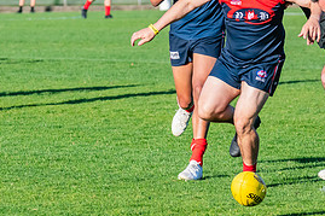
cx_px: 232
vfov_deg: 2.7
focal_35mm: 500
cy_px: 86
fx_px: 4511
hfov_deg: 4.1
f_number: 7.1
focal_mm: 195
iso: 800
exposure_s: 1/1600
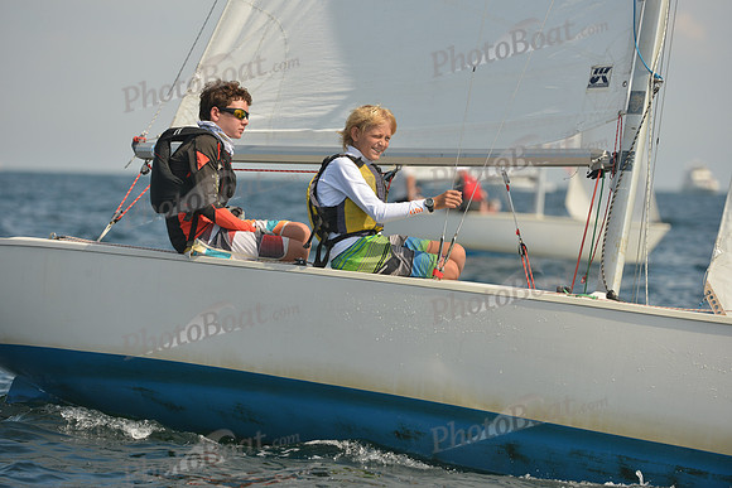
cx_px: 366
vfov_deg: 4.7
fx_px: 5898
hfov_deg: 7.1
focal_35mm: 290
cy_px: 244
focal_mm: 290
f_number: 5.6
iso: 320
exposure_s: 1/1250
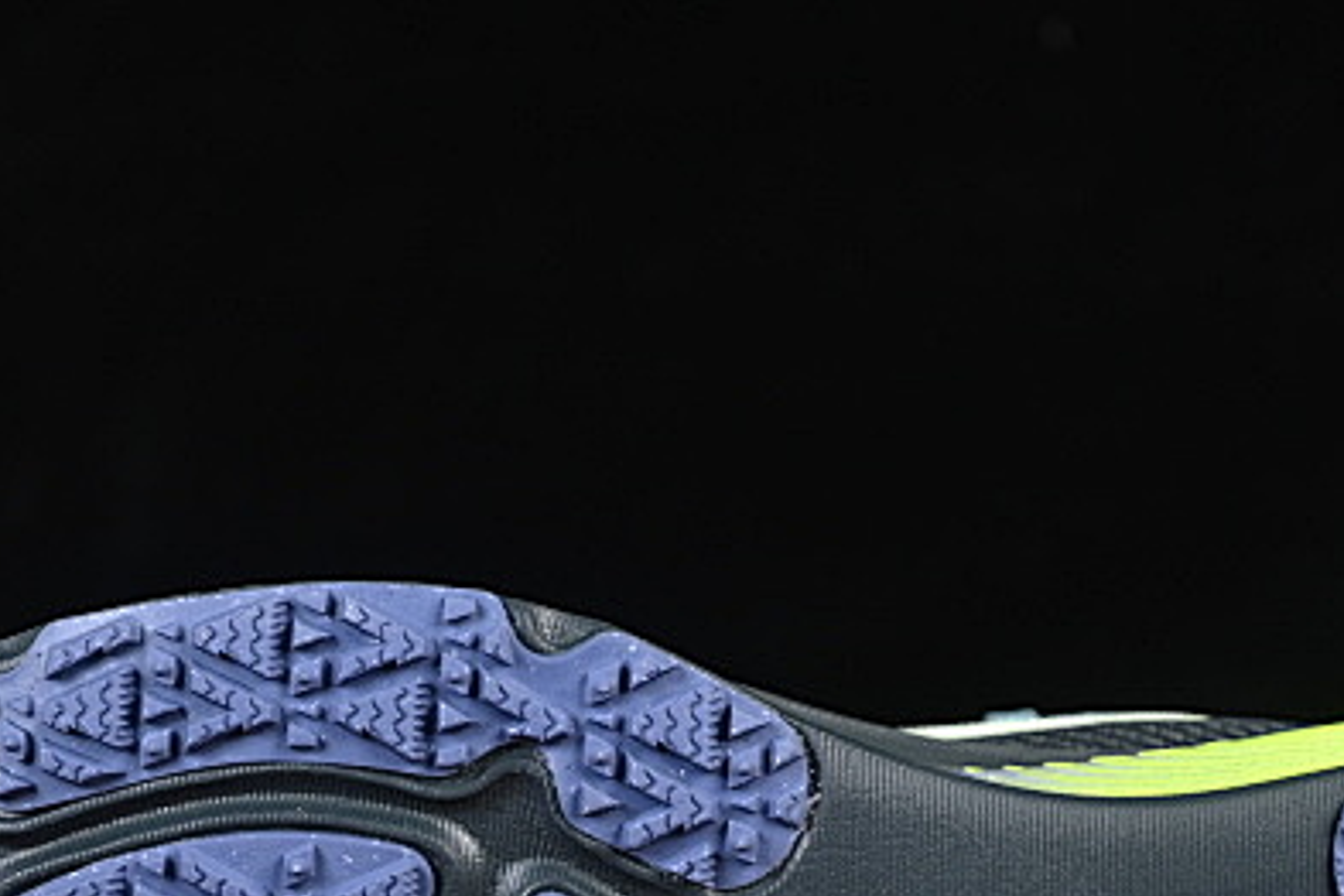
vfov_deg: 6.6
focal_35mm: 206
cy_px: 872
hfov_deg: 10.0
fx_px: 7690
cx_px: 828
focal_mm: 50
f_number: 6.3
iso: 160
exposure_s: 1/60
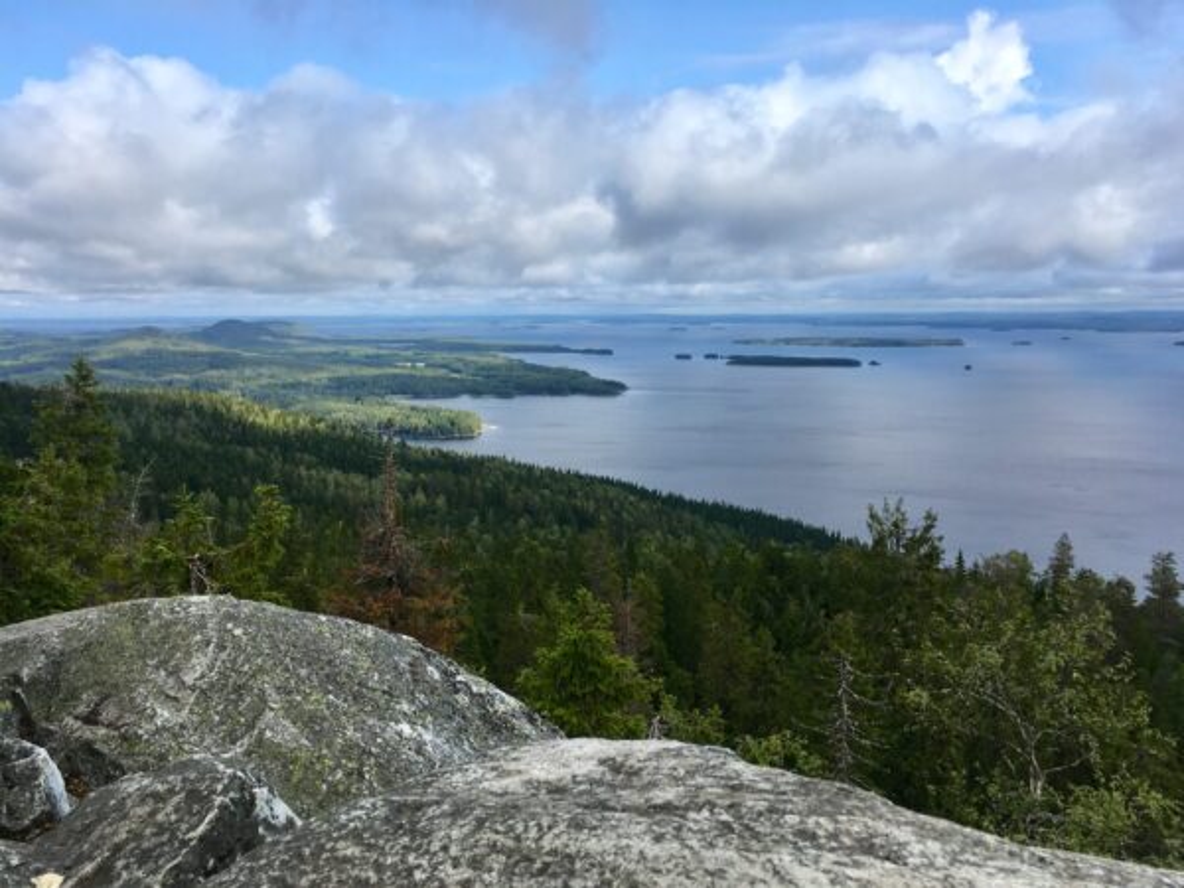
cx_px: 592
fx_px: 992
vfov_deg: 48.2
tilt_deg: -7.5
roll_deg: +0.2
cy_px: 444
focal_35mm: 29
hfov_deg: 61.7
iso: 25
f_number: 2.2
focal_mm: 4.15
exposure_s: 1/1261
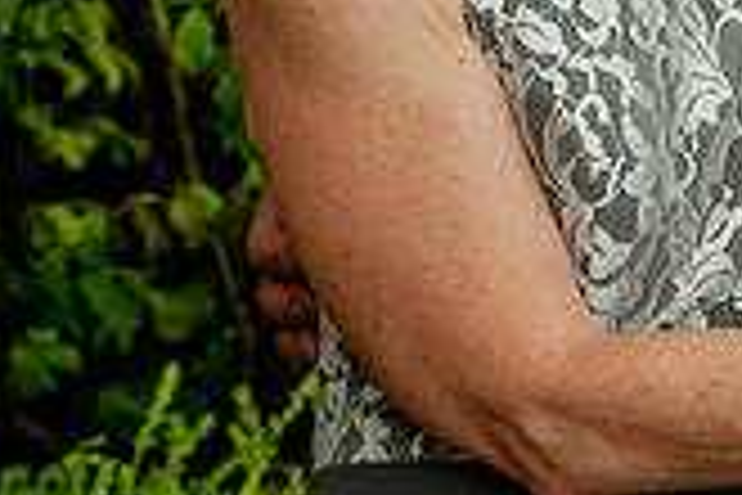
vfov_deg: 4.7
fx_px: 5972
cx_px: 1007
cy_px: -362
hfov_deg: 7.0
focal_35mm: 290
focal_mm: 55
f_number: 6.3
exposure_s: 1/160
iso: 200
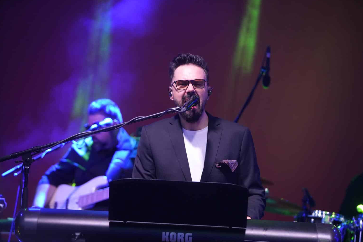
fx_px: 1432
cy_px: 125
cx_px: 190
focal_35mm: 142
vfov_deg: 9.7
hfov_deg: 14.4
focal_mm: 135
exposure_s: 1/250
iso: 6400
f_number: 2.8
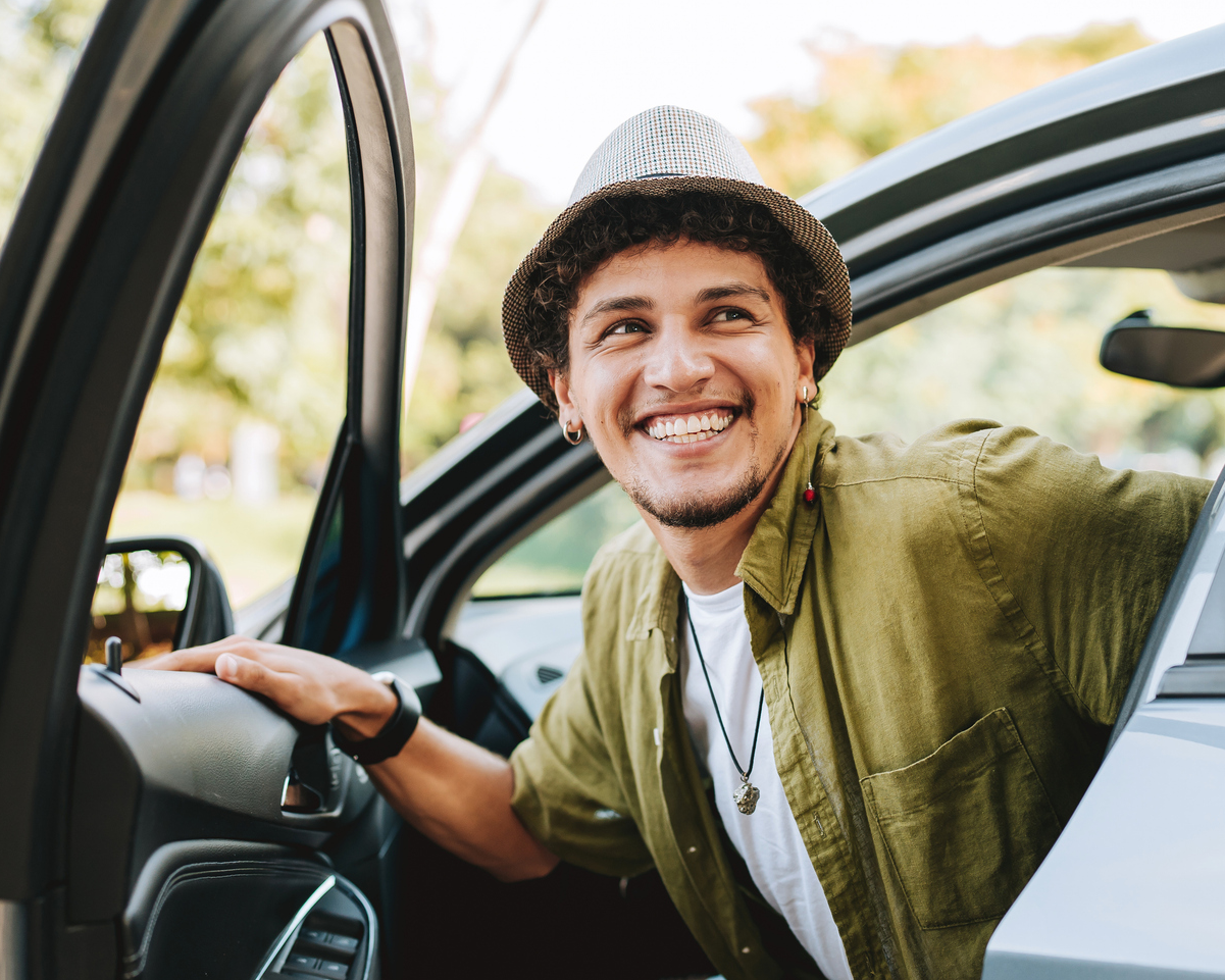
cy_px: 394
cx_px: 832
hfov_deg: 32.2
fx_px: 2103
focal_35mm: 58
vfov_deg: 26.2
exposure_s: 1/500
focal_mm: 35
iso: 250
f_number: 2
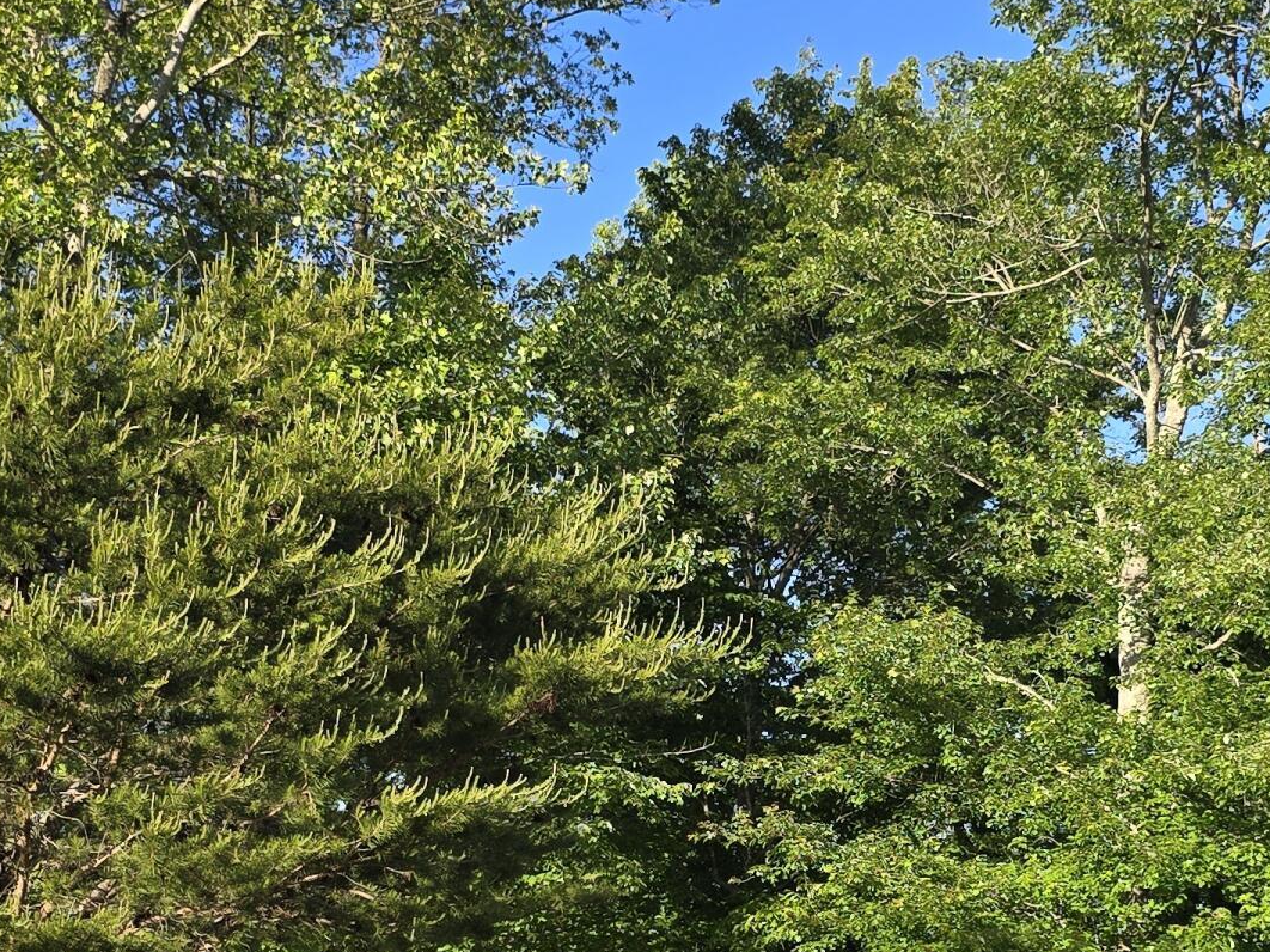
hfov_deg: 29.8
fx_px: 2384
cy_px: 842
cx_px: 757
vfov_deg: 22.1
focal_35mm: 65
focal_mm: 6.3
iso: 12
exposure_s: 1/354
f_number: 1.7
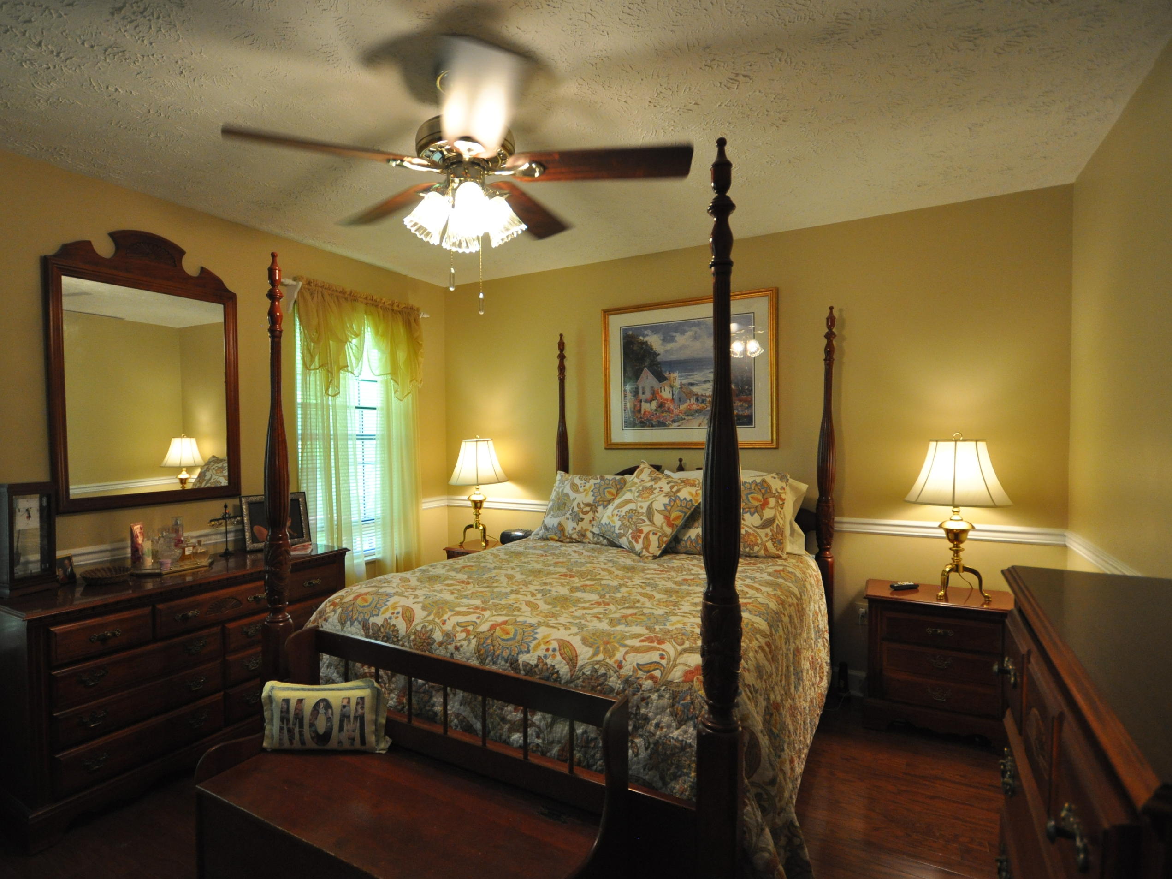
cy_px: 450
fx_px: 576
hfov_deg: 90.7
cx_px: 522
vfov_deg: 74.7
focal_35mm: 17
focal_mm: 10
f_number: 4
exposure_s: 1/50
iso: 800
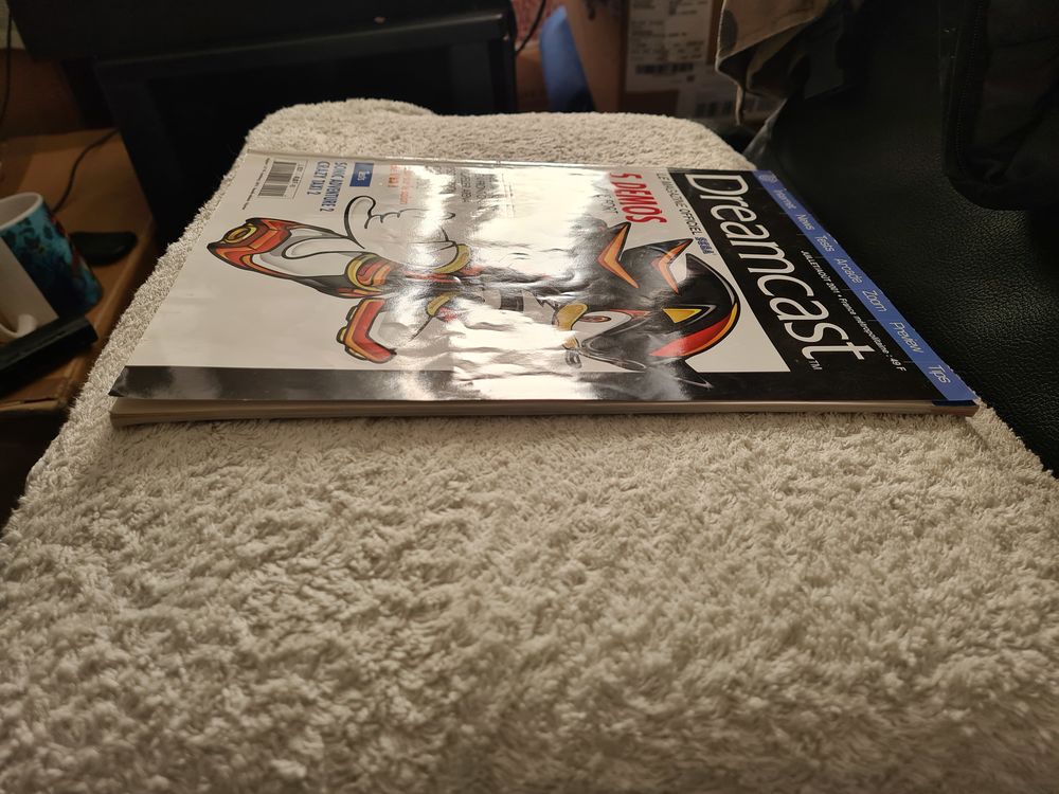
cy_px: 397
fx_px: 795
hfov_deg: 67.3
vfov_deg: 53.1
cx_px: 530
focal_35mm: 26
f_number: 1.8
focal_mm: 5.4
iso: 100
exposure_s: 1/100
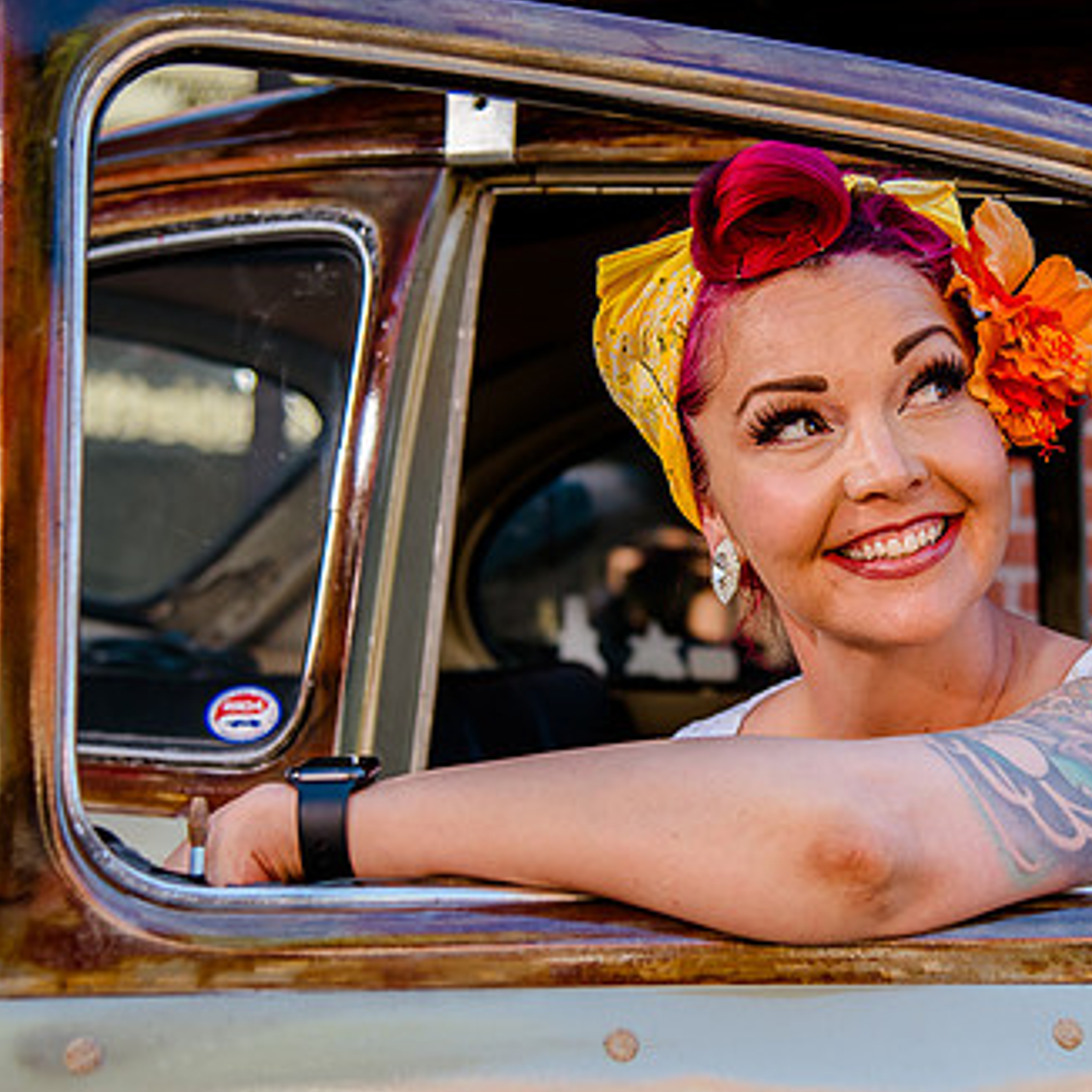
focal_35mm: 81
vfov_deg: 21.4
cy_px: 592
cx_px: 884
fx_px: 2891
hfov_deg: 21.1
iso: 500
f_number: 4
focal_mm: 50
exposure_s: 1/320
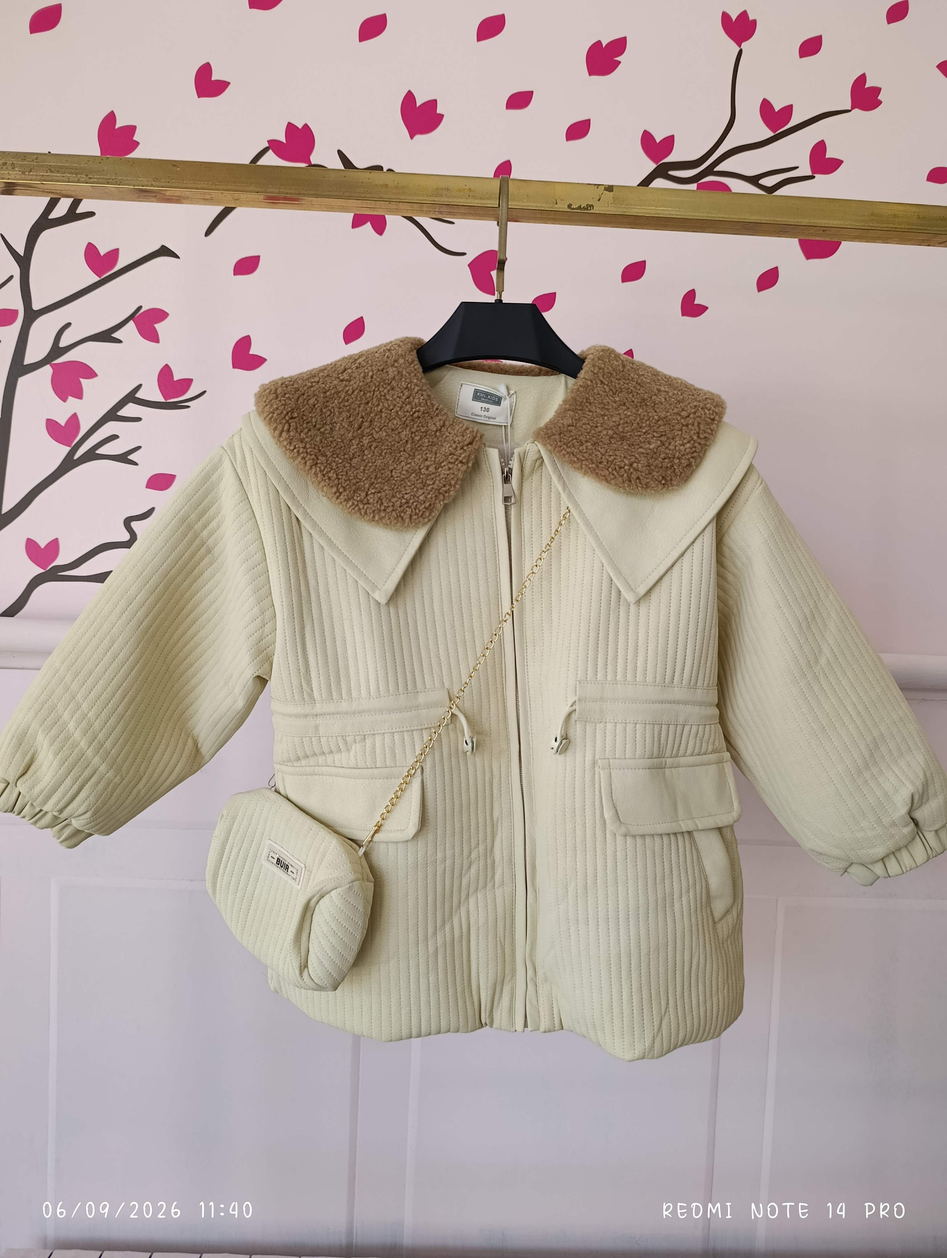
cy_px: 629
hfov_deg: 59.0
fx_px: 837
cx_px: 474
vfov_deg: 73.8
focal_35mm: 23
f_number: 1.65
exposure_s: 1/100
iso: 180
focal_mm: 6.11
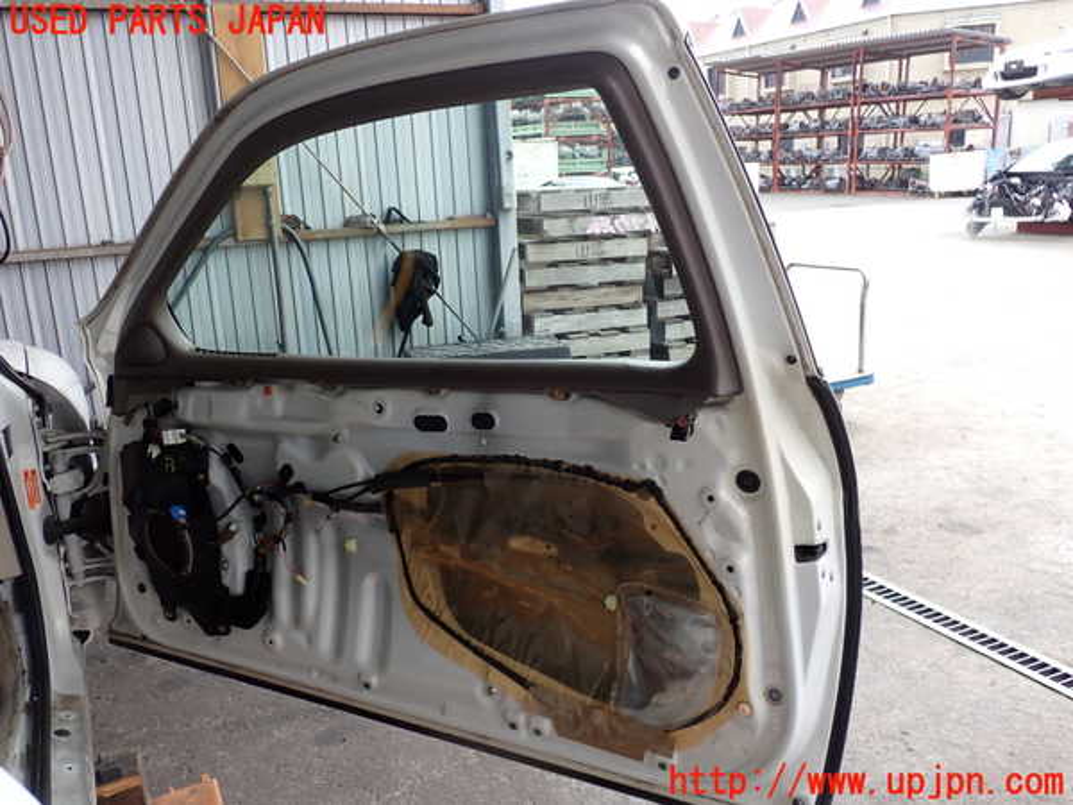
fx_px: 930
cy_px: 402
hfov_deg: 60.0
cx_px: 536
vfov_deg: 46.8
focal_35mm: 30
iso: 100
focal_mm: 5.4
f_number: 3.2
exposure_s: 1/250
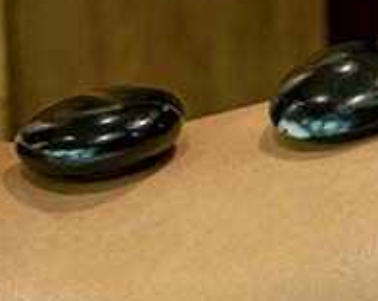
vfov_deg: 7.8
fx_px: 2201
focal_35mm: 197
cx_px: 616
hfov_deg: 9.5
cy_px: 127
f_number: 4.5
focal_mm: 43
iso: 3600
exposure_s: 1/200
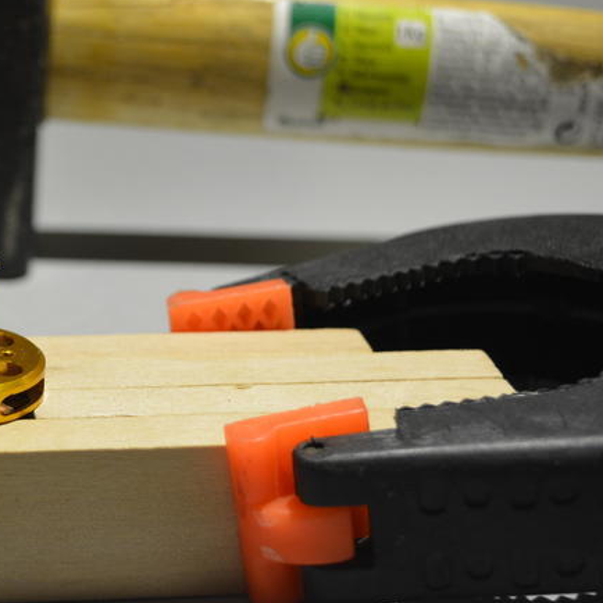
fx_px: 1793
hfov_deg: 18.6
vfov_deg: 19.1
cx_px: 10
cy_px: 290
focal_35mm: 91
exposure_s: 1/60
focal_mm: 31
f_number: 5
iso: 800
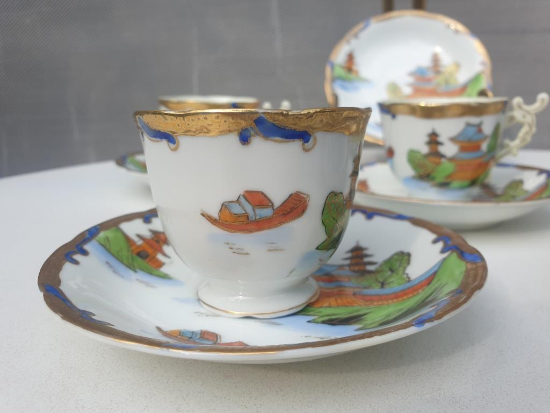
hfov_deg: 67.3
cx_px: 275
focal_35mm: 26
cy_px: 206
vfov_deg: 53.1
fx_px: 413
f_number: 2.4
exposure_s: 1/646
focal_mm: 4.3
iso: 50
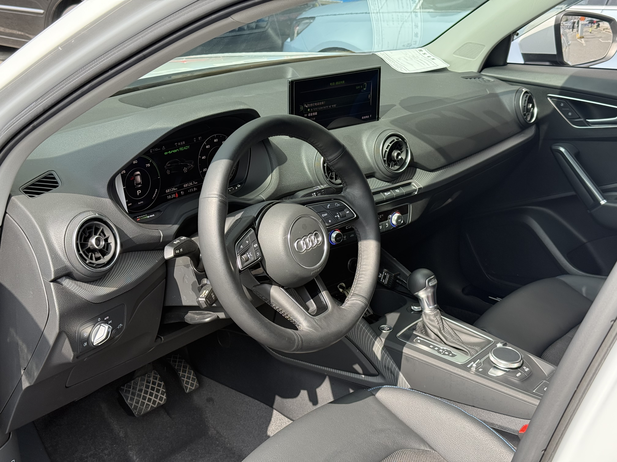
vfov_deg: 30.3
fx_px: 856
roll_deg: -0.5
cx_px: 308
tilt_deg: -21.9
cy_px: 231
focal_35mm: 48
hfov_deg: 39.7
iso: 100
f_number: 1.78
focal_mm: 6.76
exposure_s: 1/951
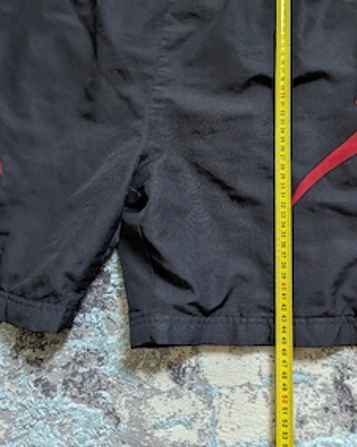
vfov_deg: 53.3
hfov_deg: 44.0
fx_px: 436
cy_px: 153
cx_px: 232
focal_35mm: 33
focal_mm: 6.81
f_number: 1.85
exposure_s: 1/61.3
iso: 946
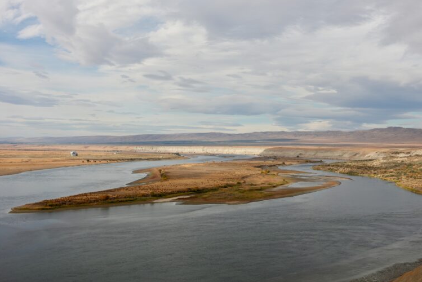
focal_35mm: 42
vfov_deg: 32.3
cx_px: 215
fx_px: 487
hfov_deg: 46.9
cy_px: 142
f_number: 4
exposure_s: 1/2500
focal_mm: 27
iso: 100
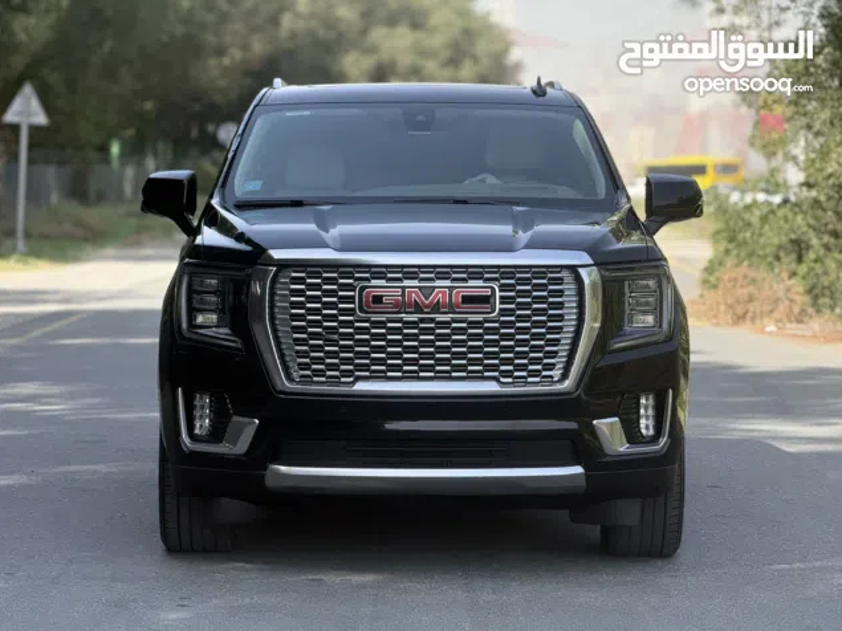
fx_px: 2943
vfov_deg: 12.2
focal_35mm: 121
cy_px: 317
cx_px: 420
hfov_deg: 16.3
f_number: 2.8
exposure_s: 1/586
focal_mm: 15.66
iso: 64
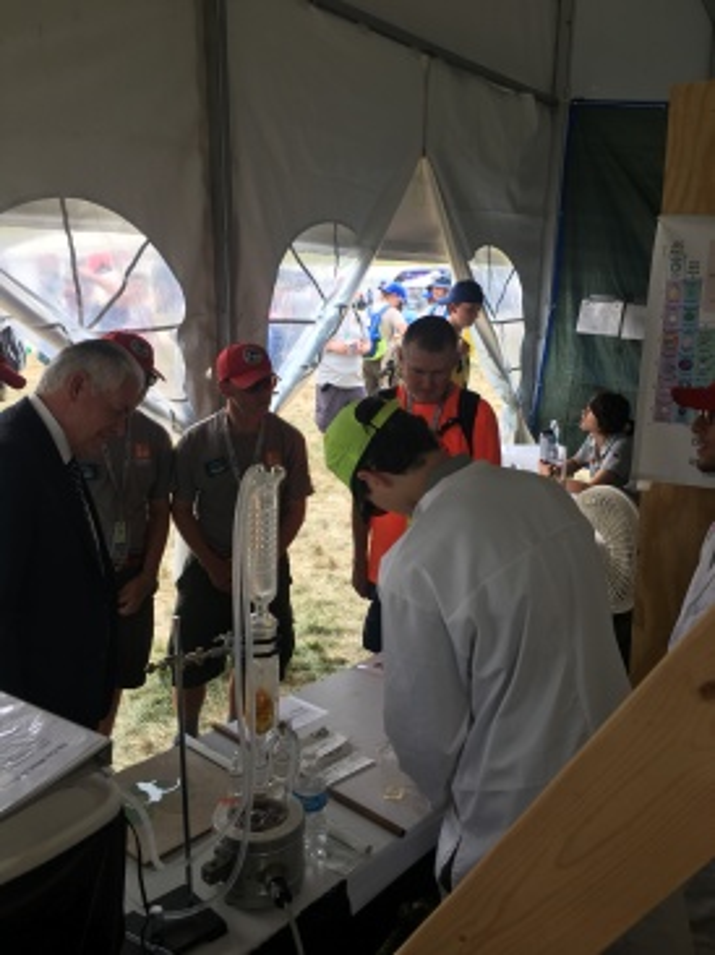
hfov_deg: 48.2
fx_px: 800
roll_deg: -0.8
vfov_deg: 61.7
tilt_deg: -7.5
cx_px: 358
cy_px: 478
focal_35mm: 29
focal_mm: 4.15
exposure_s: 1/177
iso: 25
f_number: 2.2
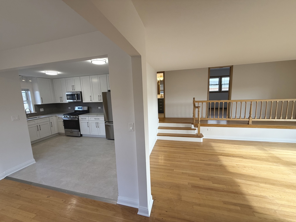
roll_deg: +2.9
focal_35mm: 14
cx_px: 148
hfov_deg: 102.1
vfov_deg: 85.7
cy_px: 111
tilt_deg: -5.8
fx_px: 120
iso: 64
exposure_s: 1/128
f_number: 2.2
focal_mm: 2.22
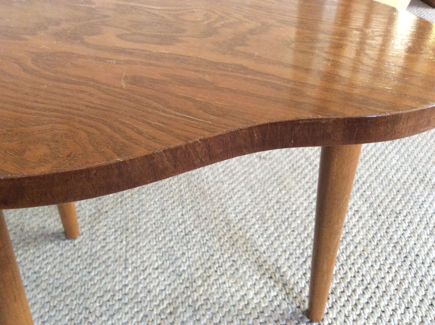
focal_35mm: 32
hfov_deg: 56.9
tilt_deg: -39.1
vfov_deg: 44.1
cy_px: 162
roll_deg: +0.8
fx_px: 402
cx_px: 218
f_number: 2.4
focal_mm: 3.3
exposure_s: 1/25
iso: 200
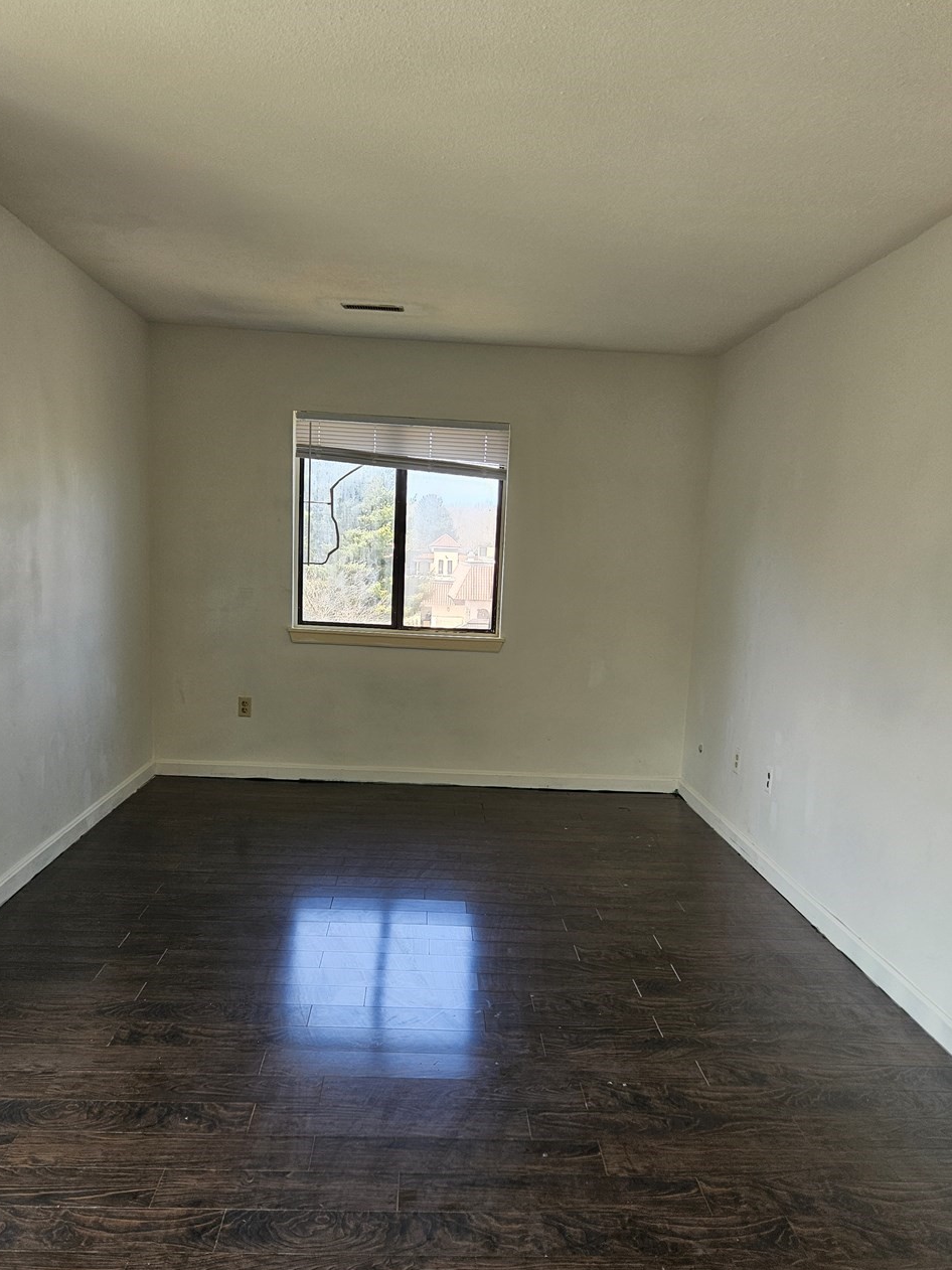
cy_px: 733
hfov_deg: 49.7
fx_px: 1027
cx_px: 454
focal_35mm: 28
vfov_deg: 63.1
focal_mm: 5.4
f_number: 1.8
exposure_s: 1/207
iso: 80
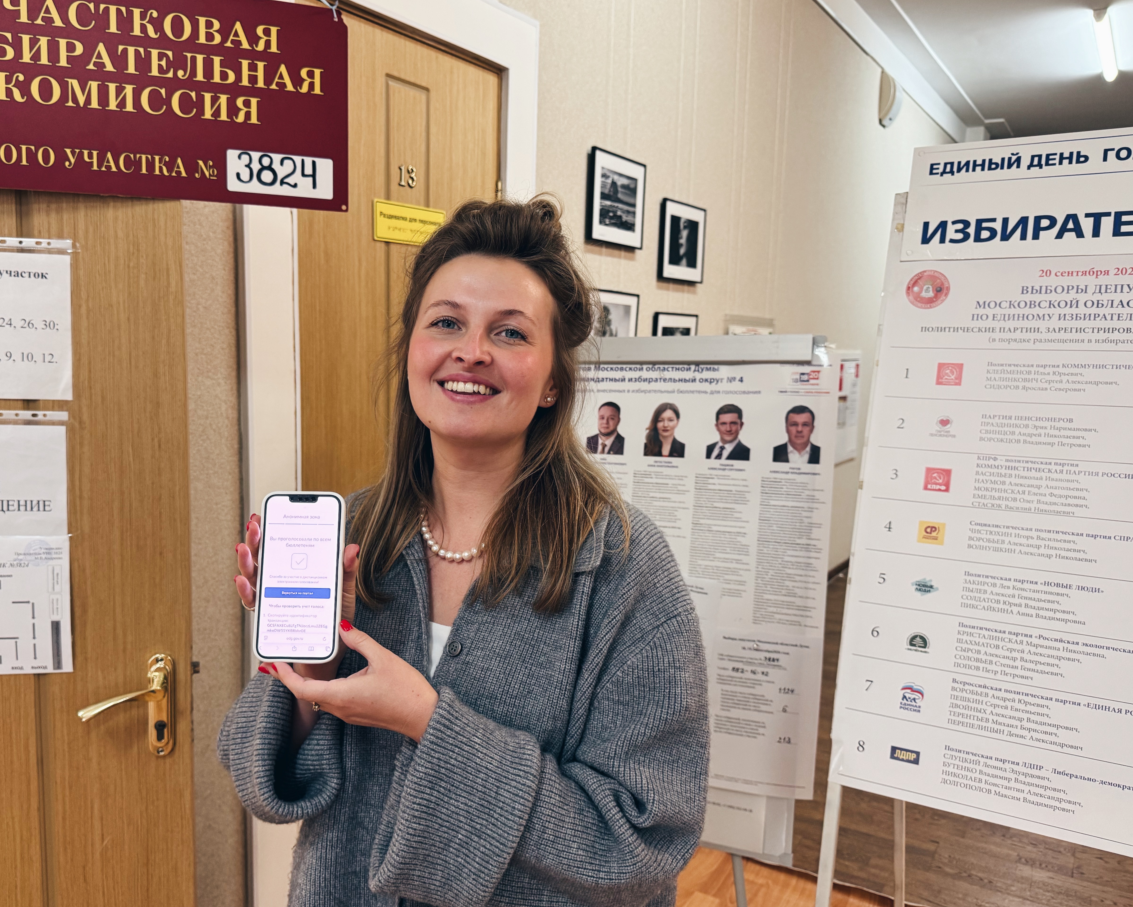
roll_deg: -0.7
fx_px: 939
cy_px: 457
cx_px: 464
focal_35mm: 28
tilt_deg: -6.7
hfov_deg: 61.8
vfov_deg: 51.5
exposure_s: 1/50
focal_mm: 6.76
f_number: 1.78
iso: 320
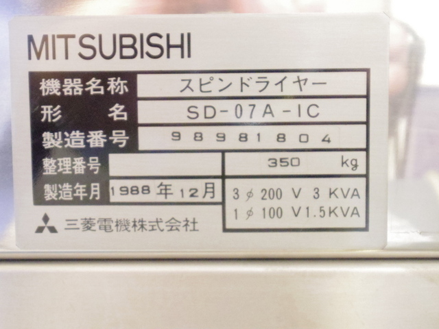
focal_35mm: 63
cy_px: 164
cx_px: 220
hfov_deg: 30.7
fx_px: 799
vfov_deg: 23.3
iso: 6400
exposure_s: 1/60
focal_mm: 13.8
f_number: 4.5
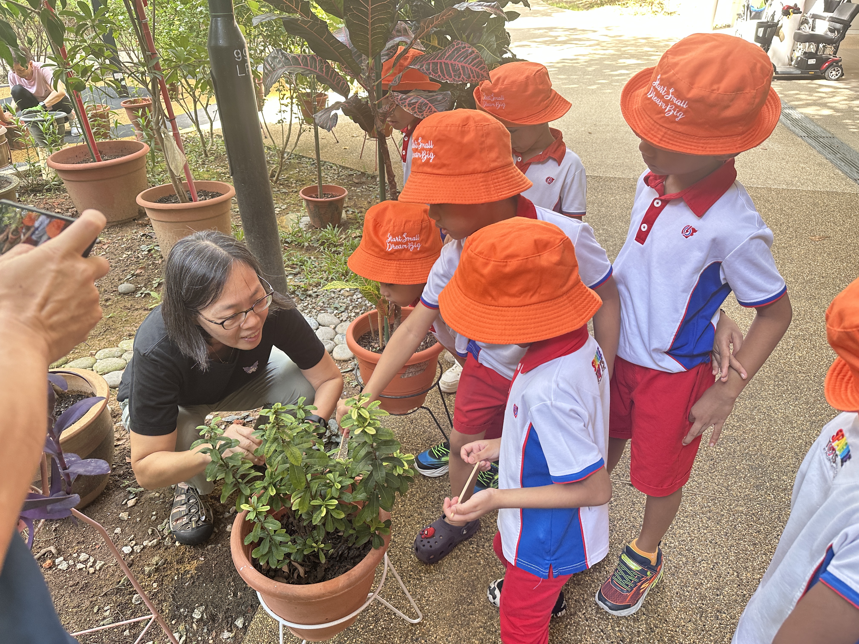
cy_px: 322
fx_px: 596
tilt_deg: -29.8
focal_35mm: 24
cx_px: 430
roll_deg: +0.6
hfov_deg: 71.6
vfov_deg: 56.8
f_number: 1.78
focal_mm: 6.86
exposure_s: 1/121
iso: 160
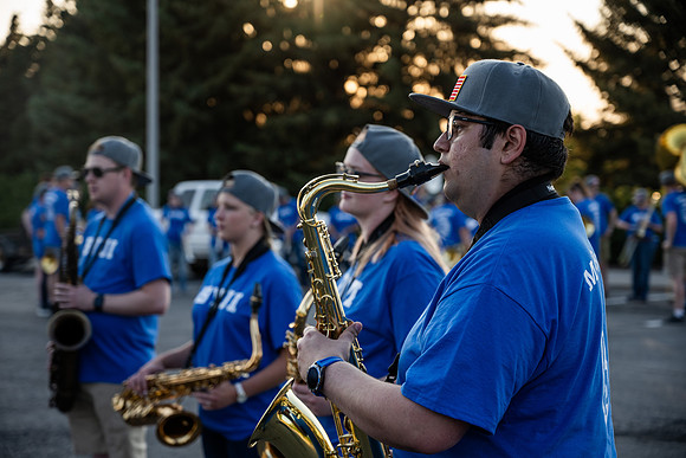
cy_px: 229
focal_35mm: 70
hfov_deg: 28.8
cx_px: 343
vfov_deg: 19.5
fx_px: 1334
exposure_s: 1/250
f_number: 4
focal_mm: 70
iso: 125
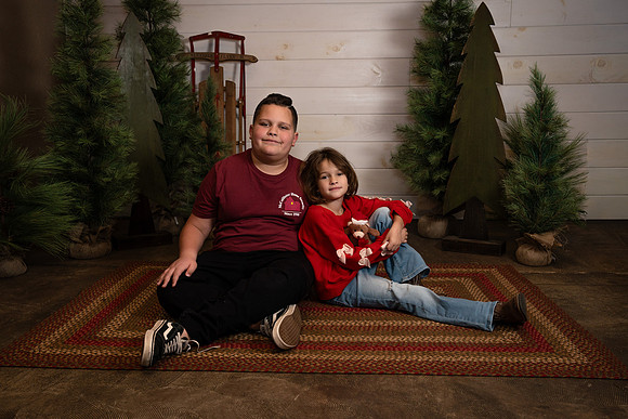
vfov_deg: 38.7
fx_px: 597
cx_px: 314
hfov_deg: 55.5
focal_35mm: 34
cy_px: 210
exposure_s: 1/250
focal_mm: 34
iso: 400
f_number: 6.3
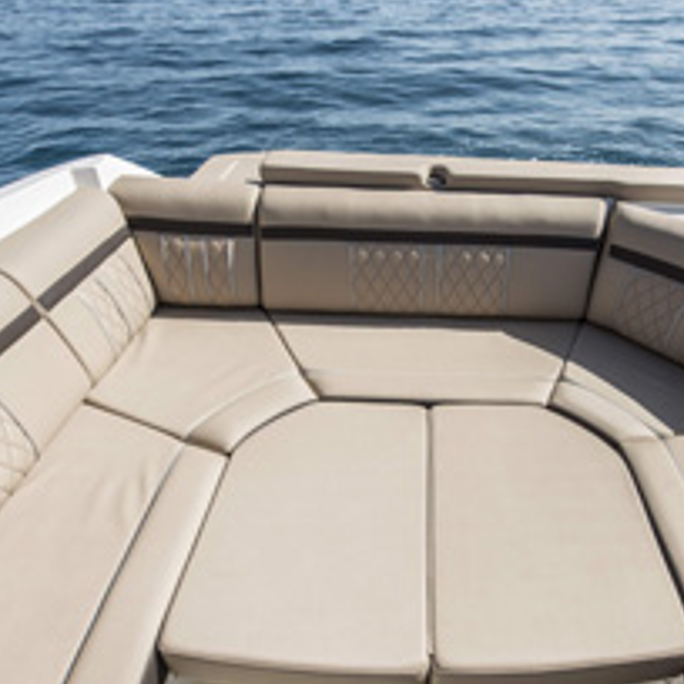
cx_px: 426
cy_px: 407
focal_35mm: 25
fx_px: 559
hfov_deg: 62.1
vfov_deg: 62.4
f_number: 7.1
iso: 160
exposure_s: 1/640
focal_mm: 15
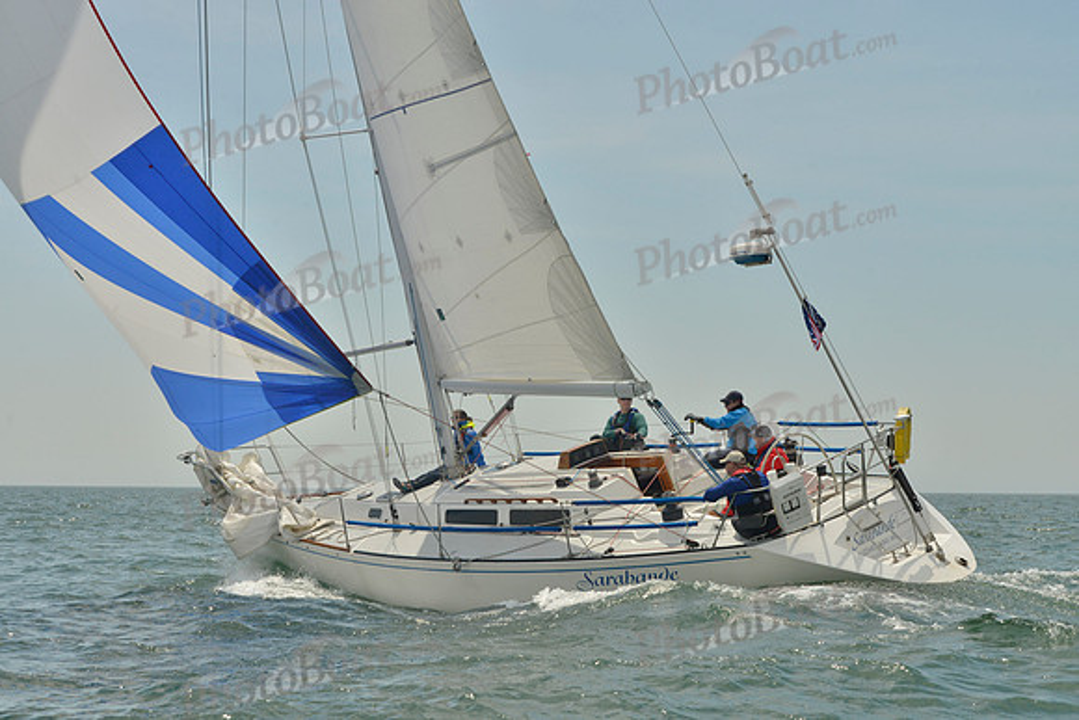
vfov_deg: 19.5
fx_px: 2098
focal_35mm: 70
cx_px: 540
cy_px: 360
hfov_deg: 28.8
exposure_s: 1/1600
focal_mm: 70
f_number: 13
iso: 560
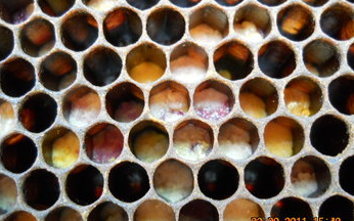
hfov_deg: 45.3
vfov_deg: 29.2
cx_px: 176
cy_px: 116
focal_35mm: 44
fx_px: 424
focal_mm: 6.72
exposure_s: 1/60
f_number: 3.1
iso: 400
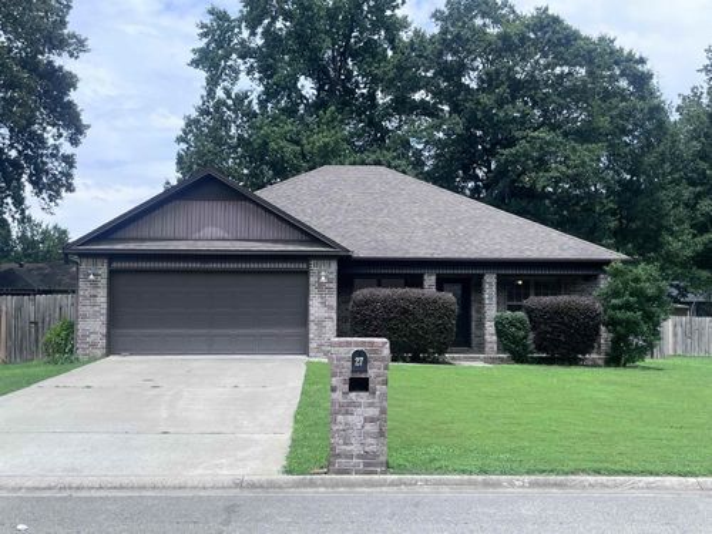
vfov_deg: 38.7
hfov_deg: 50.1
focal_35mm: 37
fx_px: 761
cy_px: 267
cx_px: 356
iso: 50
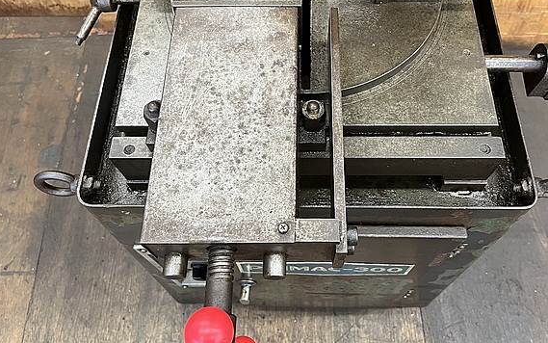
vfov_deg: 40.5
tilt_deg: -63.5
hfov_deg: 61.1
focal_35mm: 31
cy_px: 144
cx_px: 302
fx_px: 463
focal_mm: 5.1
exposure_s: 1/60
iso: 250
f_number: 1.6
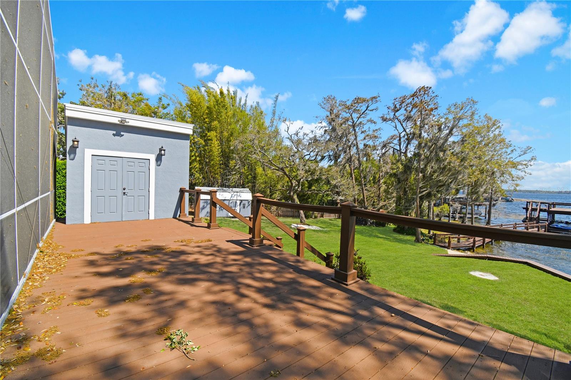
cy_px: 190
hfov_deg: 100.4
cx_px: 286
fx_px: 238
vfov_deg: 77.3
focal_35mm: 15
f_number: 7.1
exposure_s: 1/320
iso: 100
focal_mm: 10
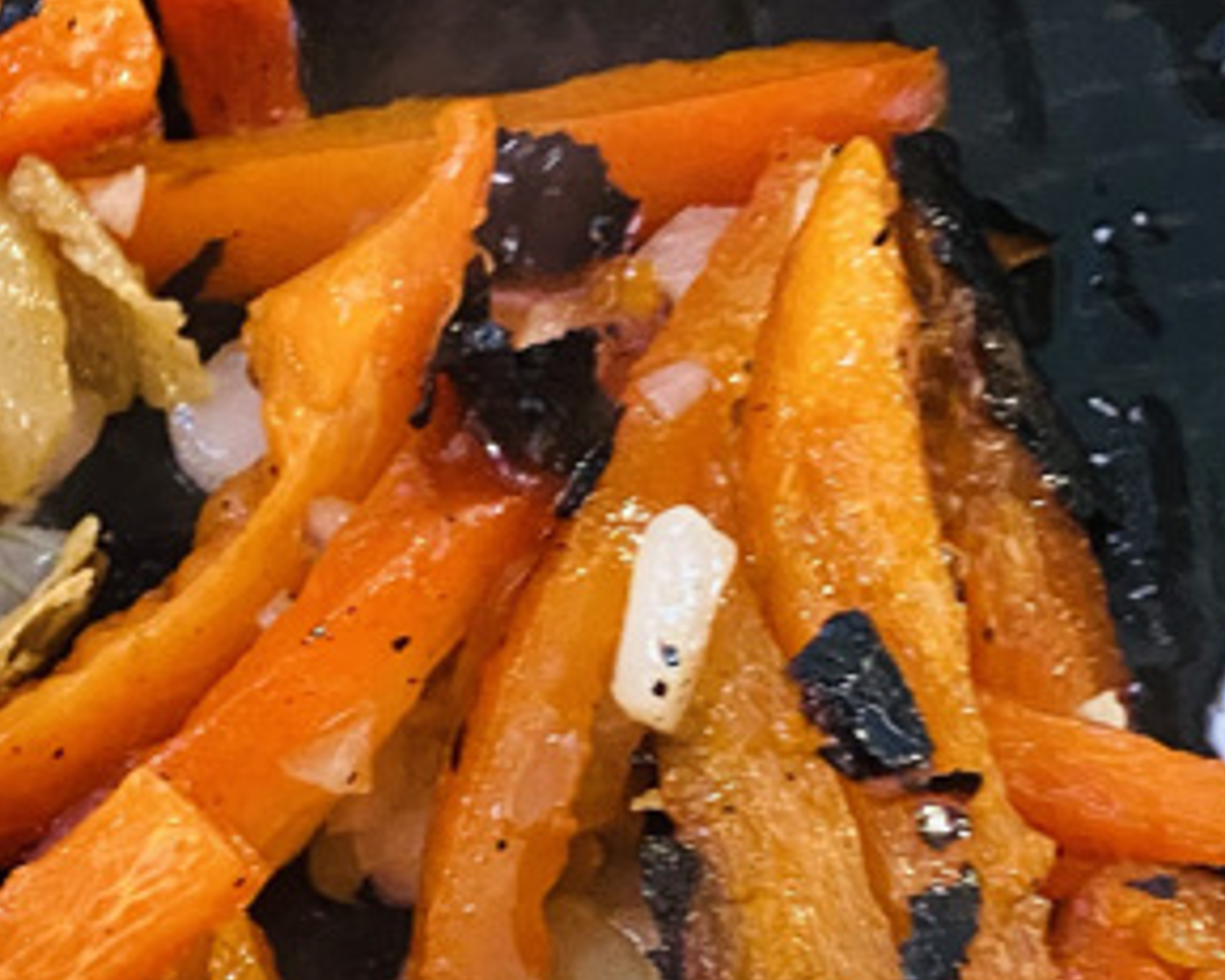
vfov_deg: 16.2
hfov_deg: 19.6
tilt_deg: -72.4
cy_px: 1243
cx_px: -377
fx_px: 3262
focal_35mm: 90
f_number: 1.8
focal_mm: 4.25
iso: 500
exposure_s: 1/30
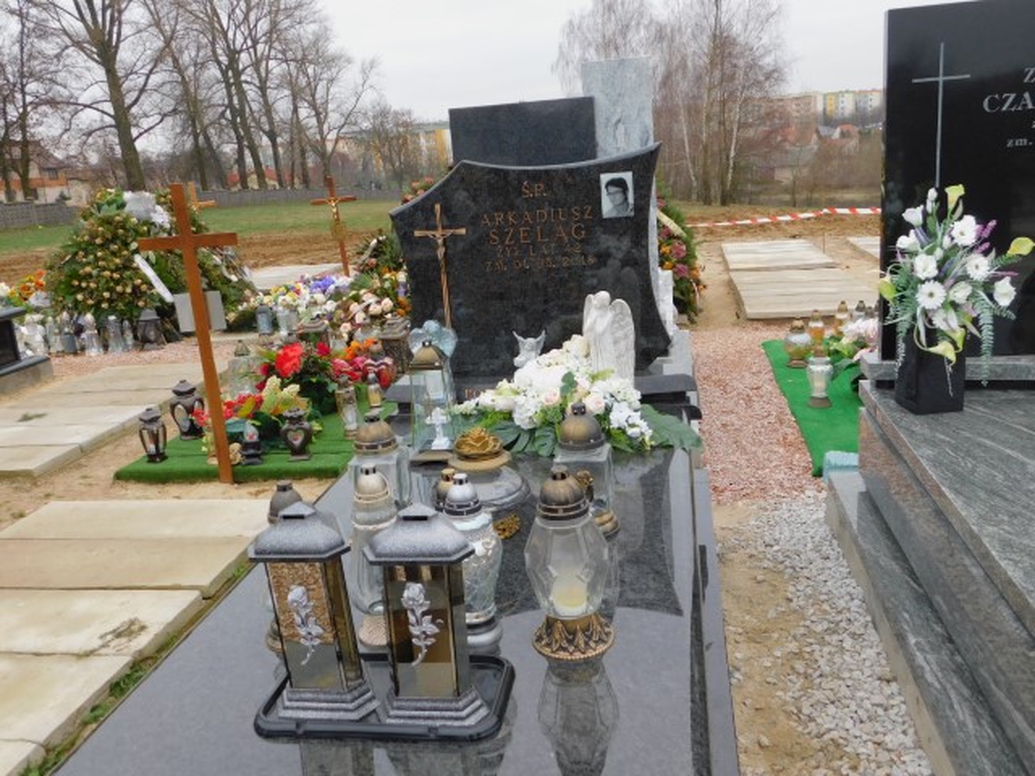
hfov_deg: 60.0
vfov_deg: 46.8
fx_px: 897
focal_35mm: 30
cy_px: 388
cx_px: 518
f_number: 3.2
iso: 125
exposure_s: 1/125
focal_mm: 5.3
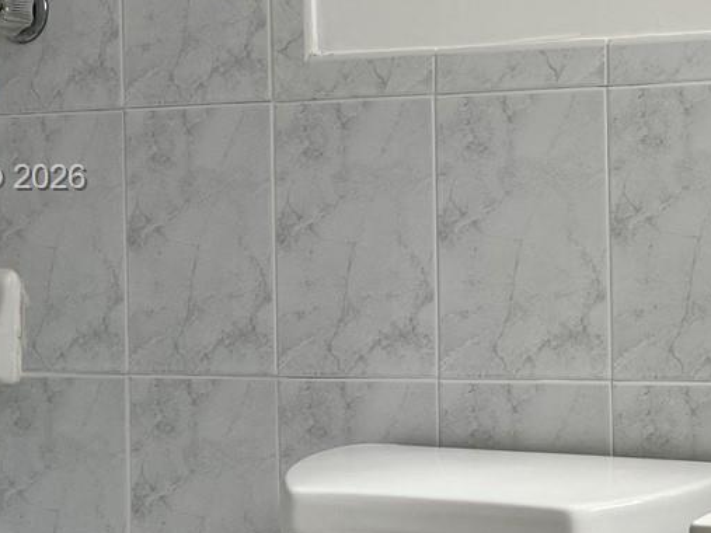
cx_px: 771
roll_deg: +2.7
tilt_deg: +2.1
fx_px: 1684
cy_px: 180
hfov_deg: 22.6
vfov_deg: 17.9
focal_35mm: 82
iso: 50
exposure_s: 1/628
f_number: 1.6
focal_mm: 5.1
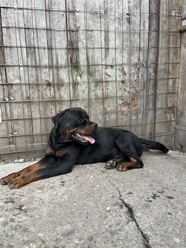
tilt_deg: -11.2
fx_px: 186
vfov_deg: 67.3
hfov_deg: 53.1
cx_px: 93
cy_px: 124
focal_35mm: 26
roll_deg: +1.5
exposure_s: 1/128
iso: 32
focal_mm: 5.1
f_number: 1.6
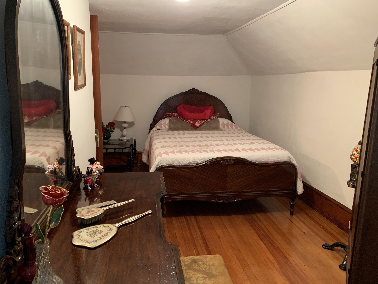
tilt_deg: -8.5
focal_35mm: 26
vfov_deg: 53.1
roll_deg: -1.2
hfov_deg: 67.3
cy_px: 142
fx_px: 284
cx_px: 189
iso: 320
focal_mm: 4.25
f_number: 1.8
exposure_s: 1/40
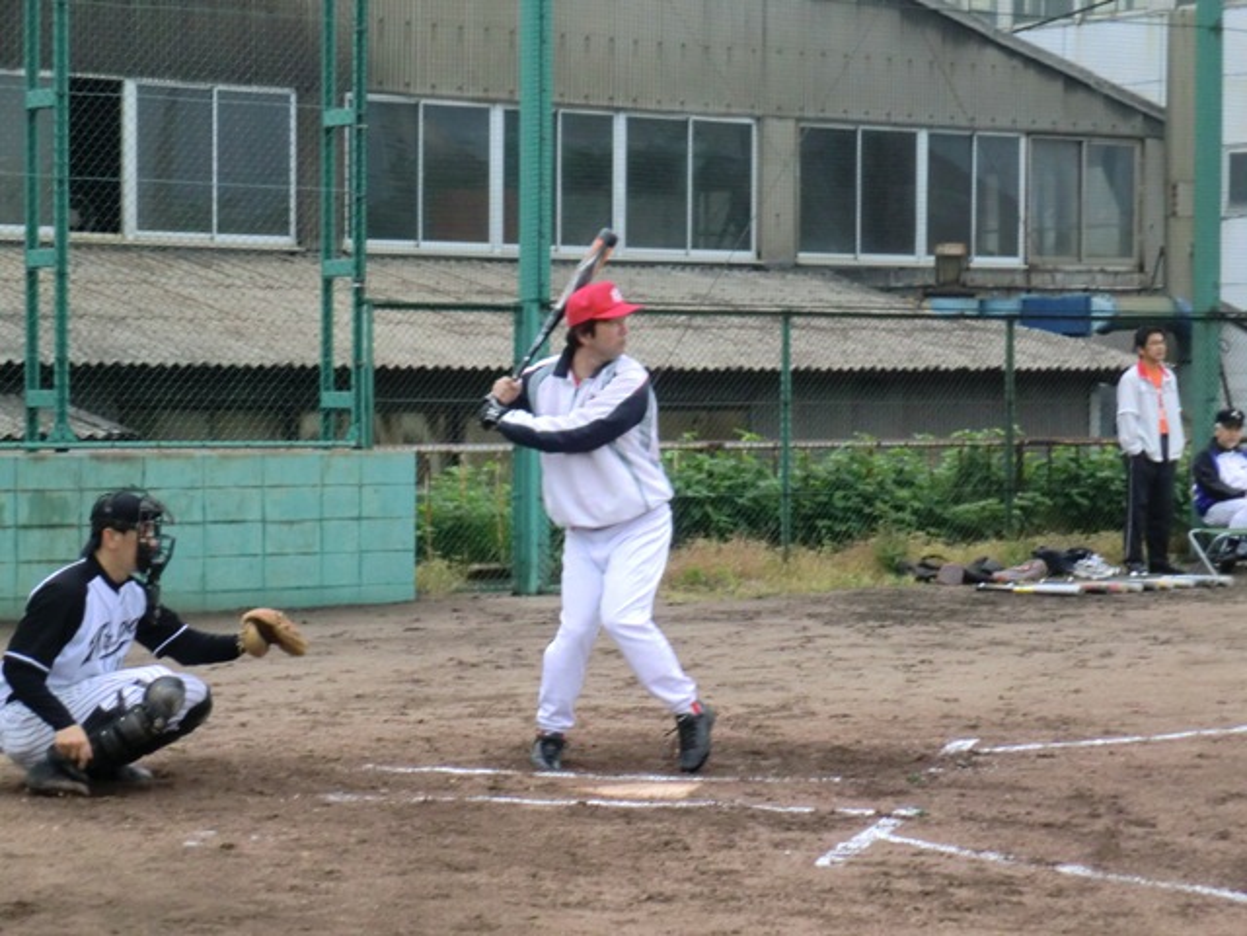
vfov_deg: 16.8
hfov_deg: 22.3
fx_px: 3170
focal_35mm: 88
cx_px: 624
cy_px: 468
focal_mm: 15.81
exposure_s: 1/160
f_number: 5.4
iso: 400
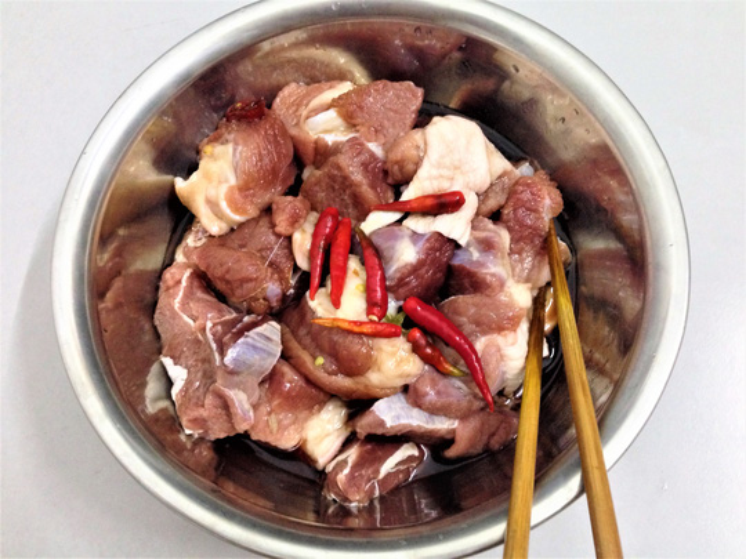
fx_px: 711
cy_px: 280
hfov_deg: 55.4
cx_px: 373
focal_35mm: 33
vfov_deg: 42.9
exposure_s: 1/15
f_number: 2.4
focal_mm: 4.12
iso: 400
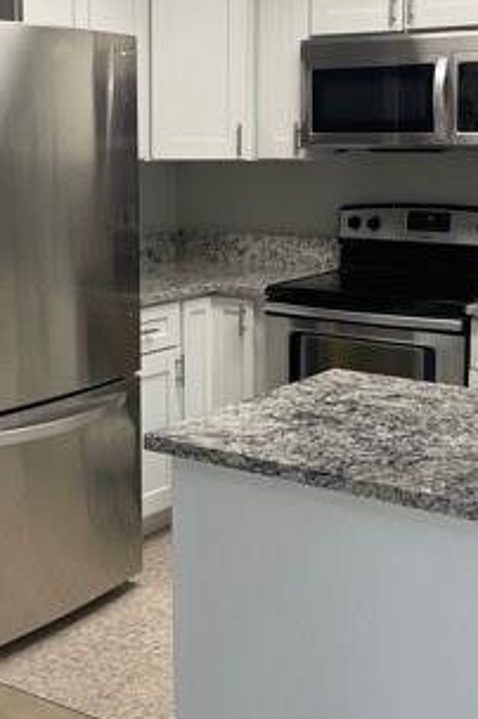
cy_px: 279
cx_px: 201
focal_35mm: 57
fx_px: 1138
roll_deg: -0.3
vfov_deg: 34.9
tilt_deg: -7.6
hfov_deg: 23.7
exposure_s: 1/120
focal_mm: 5.1
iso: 64
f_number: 1.6
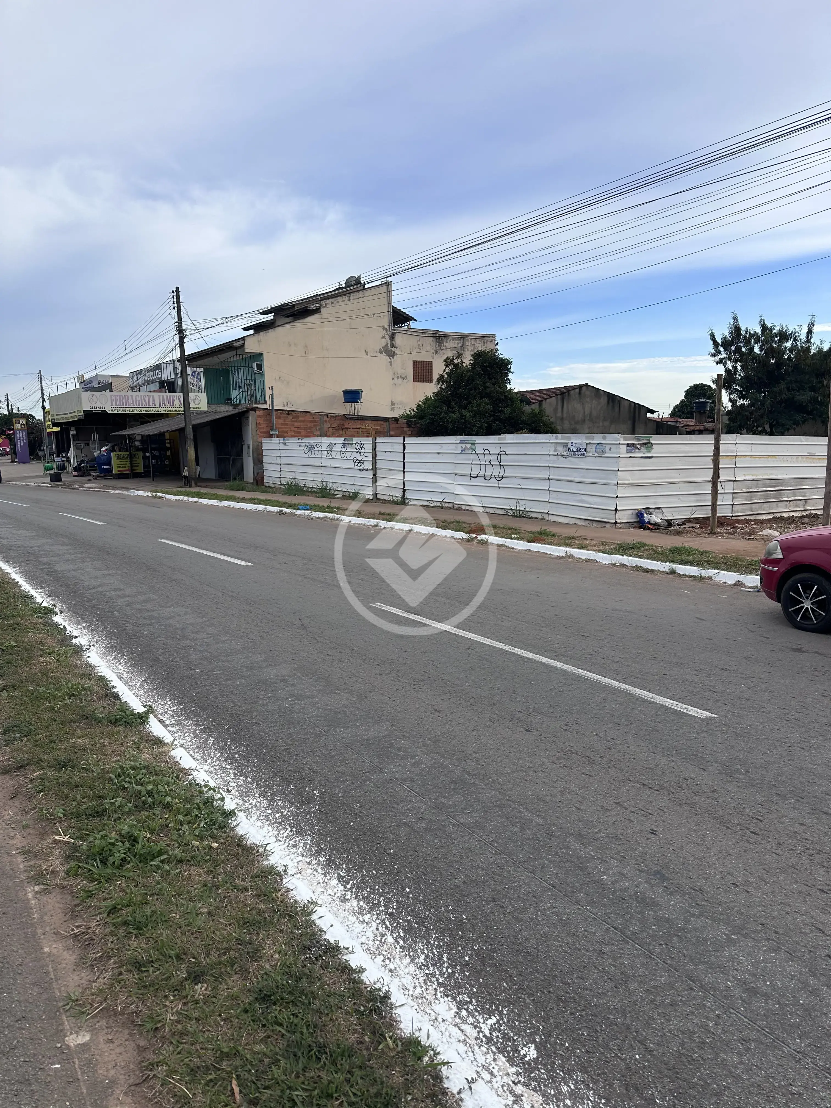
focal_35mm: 24
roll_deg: +1.1
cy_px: 554
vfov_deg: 71.6
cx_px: 416
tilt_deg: -7.6
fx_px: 768
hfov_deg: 56.8
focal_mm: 6.86
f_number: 1.78
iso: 80
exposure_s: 1/2525
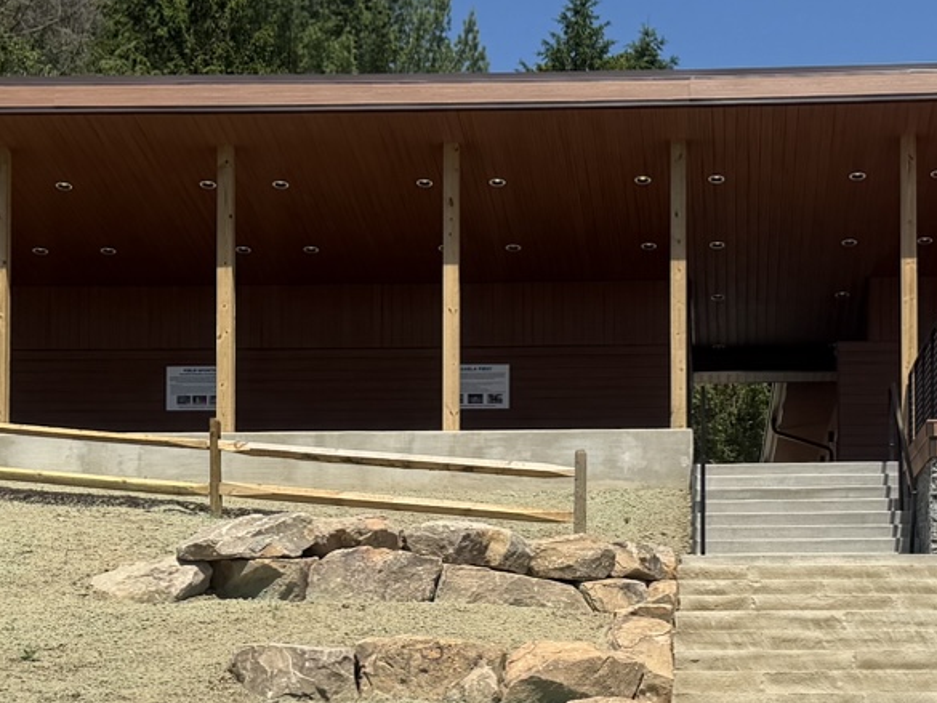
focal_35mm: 82
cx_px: 596
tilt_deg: +4.3
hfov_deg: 23.8
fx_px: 2220
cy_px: 601
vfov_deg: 17.8
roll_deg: -0.6
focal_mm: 6.76
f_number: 1.78
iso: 80
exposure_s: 1/5714
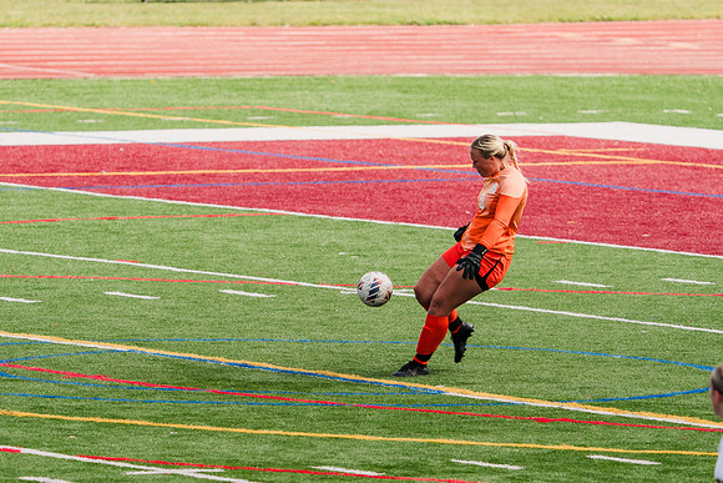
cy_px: 235
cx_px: 301
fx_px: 9836
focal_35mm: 490
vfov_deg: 2.8
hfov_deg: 4.2
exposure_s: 1/1600
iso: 400
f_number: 6.3
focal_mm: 332
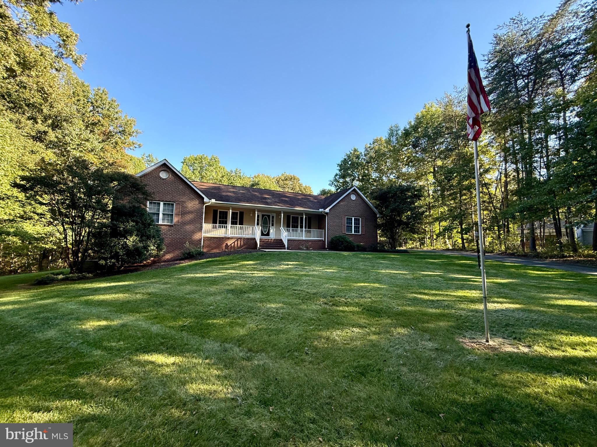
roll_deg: -2.1
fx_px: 241
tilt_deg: +6.6
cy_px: 224
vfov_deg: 85.7
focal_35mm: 14
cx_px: 298
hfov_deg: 102.1
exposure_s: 1/297
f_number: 2.2
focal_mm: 2.22
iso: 64
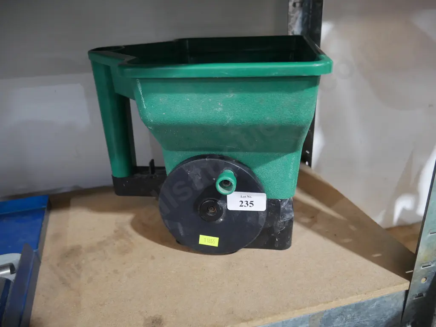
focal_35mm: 28
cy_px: 164
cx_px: 218
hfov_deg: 63.4
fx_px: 353
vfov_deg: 49.7
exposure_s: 1/60
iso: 1600
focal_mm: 14
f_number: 3.5
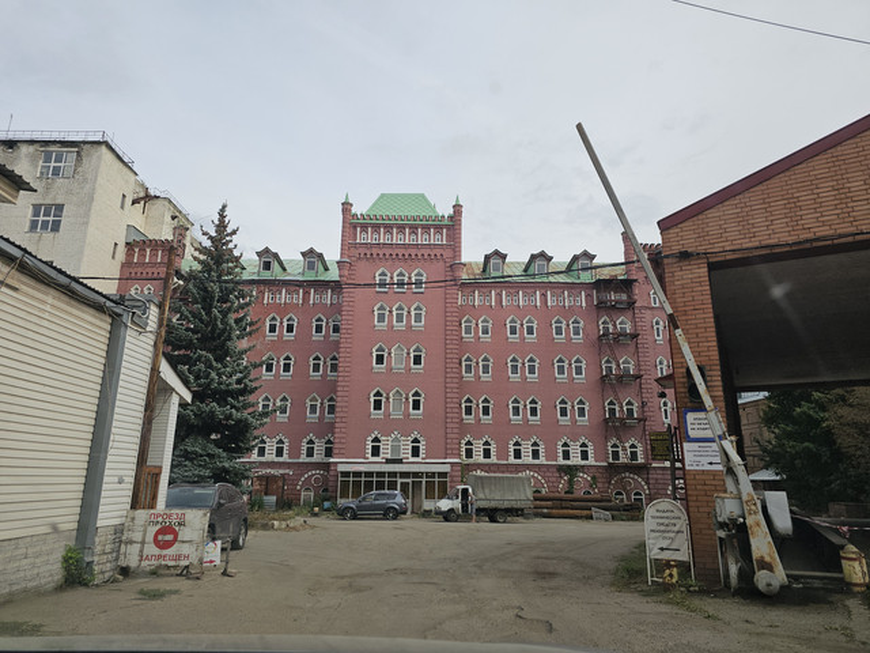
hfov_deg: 73.9
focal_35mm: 23
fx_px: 578
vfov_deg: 58.9
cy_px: 326
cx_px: 435
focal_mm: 6.3
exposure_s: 1/180
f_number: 1.7
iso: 10
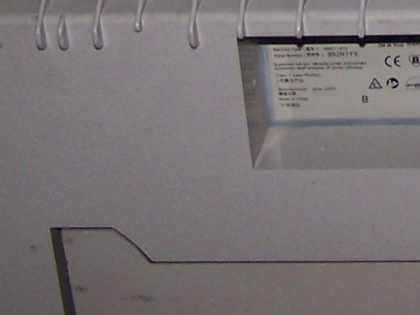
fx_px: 2026
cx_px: 697
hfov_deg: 11.2
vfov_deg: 8.7
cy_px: -159
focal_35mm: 167
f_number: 2.8
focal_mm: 6.3
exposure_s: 1/60
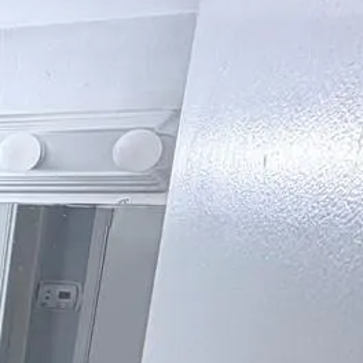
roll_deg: -0.5
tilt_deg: -13.2
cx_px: -429
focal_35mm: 75
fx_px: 890
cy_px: 390
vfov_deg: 21.9
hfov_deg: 15.9
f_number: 2.2
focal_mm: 2.22
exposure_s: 1/60
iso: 200
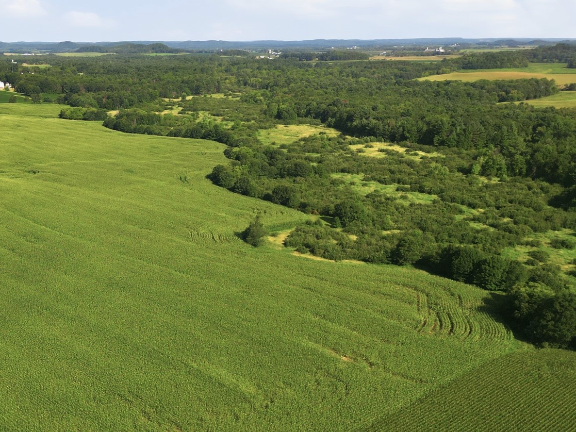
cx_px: 69
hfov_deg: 40.1
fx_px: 732
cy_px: 255
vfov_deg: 32.8
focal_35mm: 44
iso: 100
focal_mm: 6.7
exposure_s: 1/320
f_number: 1.7
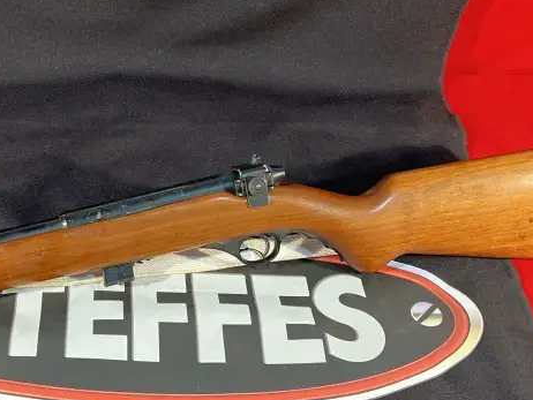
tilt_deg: -50.2
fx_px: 832
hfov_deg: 34.8
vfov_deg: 26.9
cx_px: 136
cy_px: 261
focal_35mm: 54
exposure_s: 1/120
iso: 100
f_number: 1.5
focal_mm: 5.7
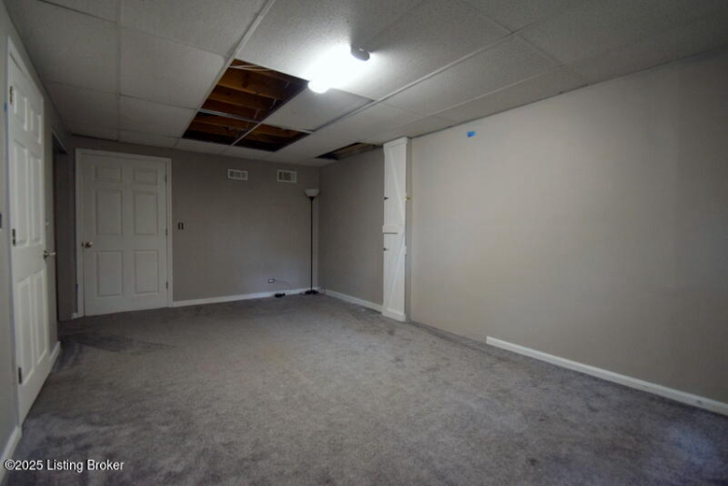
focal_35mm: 15
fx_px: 303
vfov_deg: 77.4
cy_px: 243
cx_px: 364
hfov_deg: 100.4
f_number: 3.5
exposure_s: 1/60
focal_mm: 10
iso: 1000
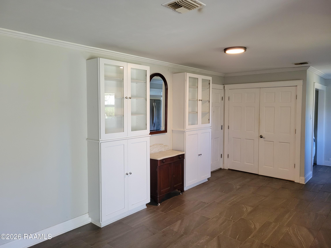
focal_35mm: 26
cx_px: 166
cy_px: 124
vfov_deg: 53.1
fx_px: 249
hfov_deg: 67.3
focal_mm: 5.4
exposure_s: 1/120
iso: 250
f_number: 1.8
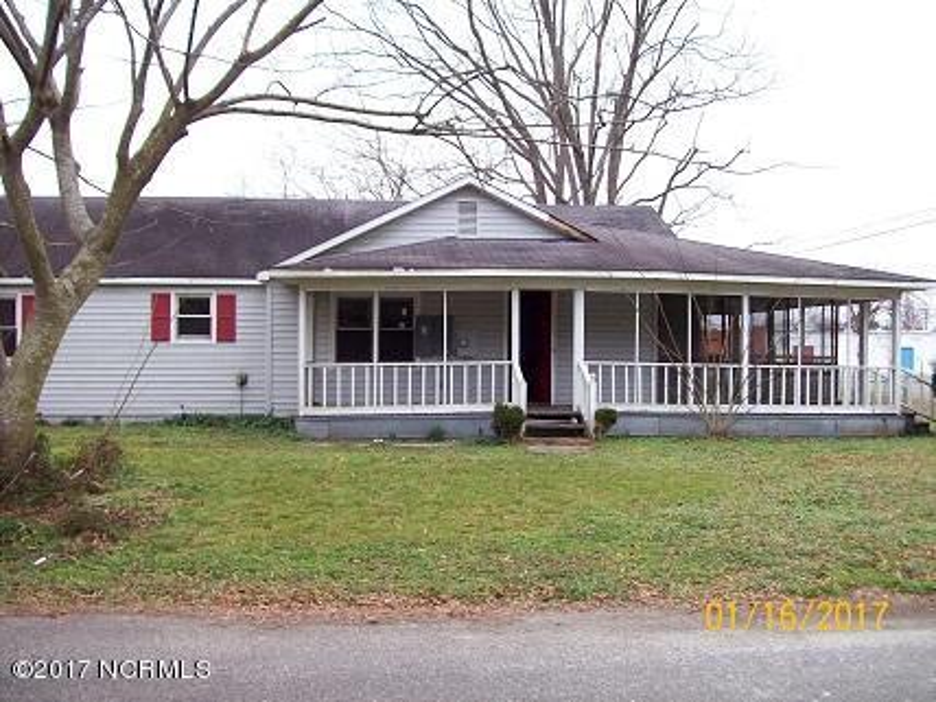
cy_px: 351
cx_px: 468
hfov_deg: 51.4
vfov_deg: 39.7
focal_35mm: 36
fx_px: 973
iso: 80
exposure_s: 1/90.4
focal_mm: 6
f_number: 2.7
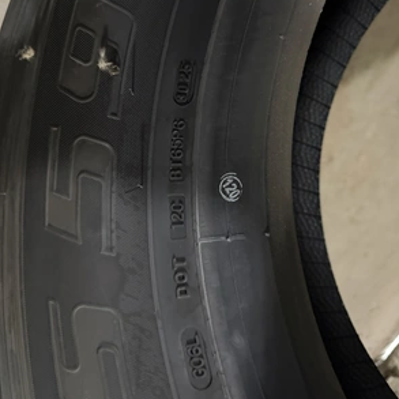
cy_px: 144
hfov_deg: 55.6
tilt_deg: -52.5
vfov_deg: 54.8
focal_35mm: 29
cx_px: 203
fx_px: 378
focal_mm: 6.76
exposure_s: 1/30
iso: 1250
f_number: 1.78
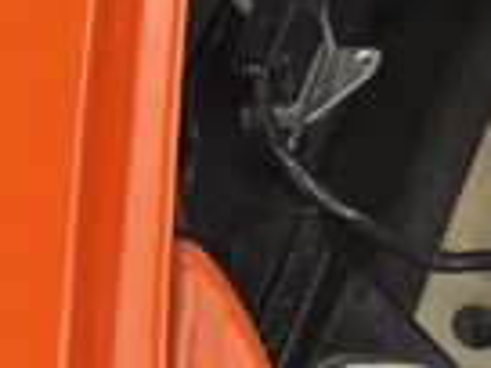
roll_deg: -2.6
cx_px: 1126
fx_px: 1603
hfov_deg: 13.5
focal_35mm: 113
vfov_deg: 13.0
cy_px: 22
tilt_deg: -44.7
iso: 250
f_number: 1.78
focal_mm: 6.76
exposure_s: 1/49
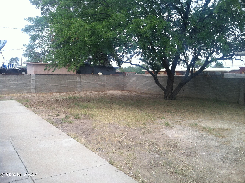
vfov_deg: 40.6
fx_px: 247
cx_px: 122
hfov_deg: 52.7
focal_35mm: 35
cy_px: 92
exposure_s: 1/612
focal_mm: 3.85
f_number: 2.8
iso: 80
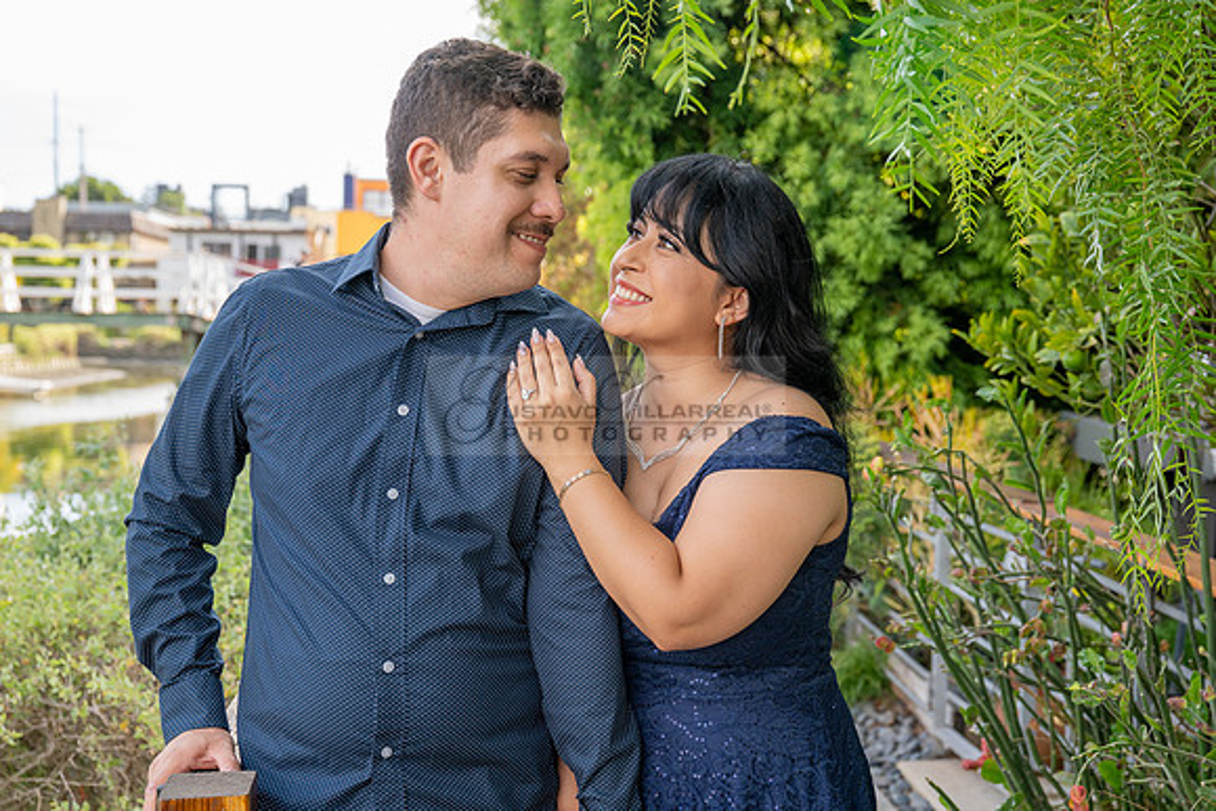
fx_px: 1588
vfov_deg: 28.7
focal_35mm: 47
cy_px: 406
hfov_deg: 41.9
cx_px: 608
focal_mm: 47
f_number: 5
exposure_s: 1/200
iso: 200
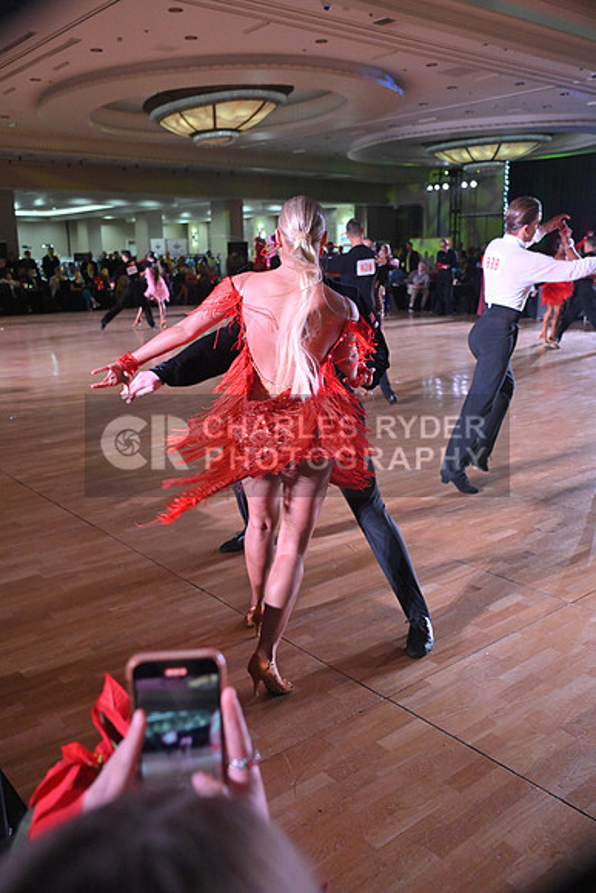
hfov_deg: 42.3
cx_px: 298
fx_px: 769
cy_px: 446
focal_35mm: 31
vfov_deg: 60.3
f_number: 4.5
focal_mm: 31
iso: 5000
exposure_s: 1/400
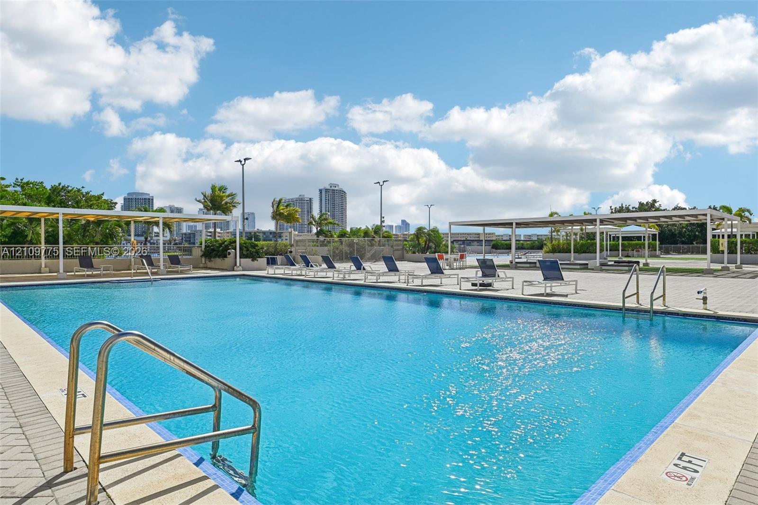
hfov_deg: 78.6
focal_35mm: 22
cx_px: 379
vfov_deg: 57.2
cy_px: 252
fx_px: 463
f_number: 8
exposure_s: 1/640
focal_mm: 22
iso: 100
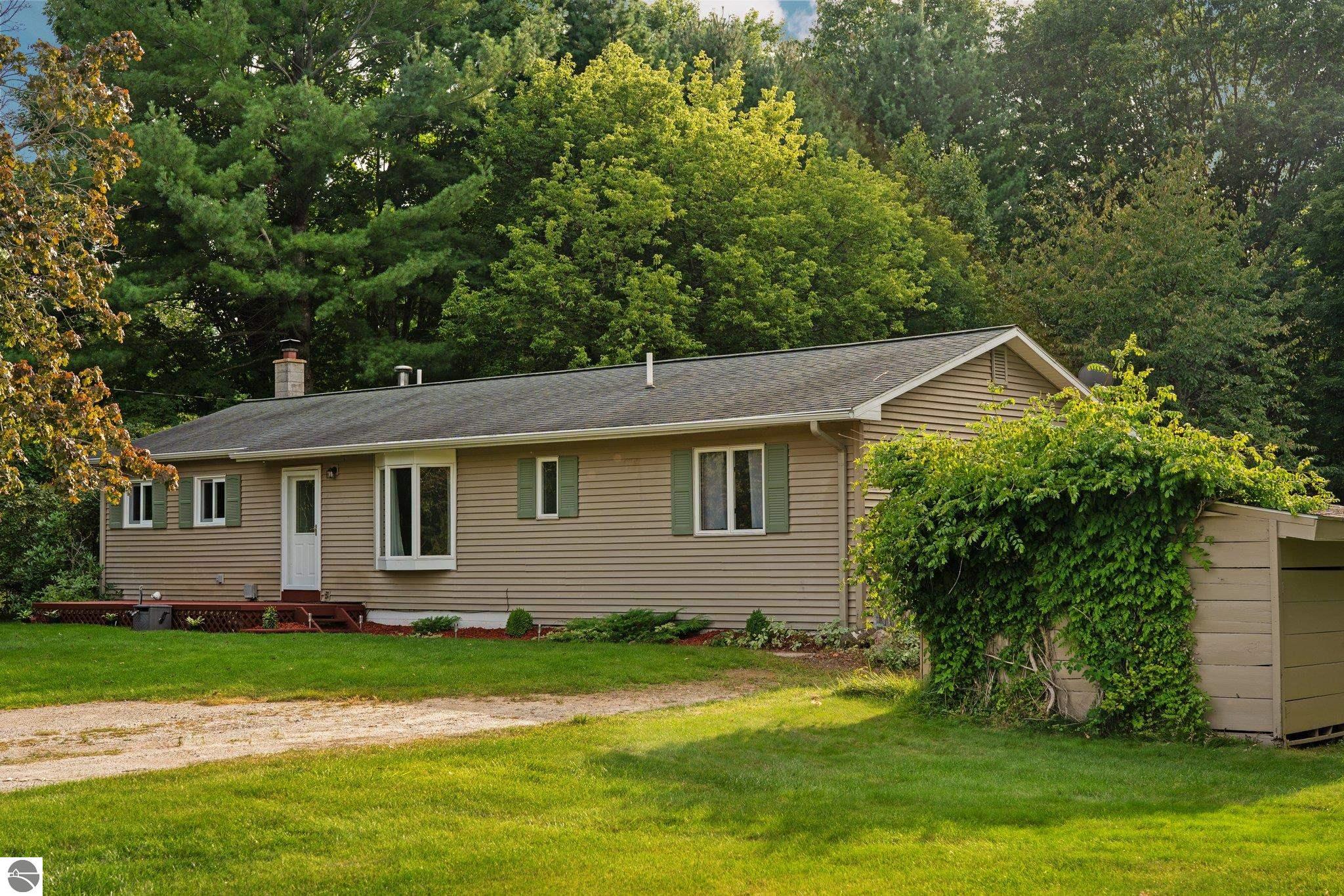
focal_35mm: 50
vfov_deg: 27.0
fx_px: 1866
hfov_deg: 39.6
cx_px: 672
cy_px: 448
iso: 320
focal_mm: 50
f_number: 4.5
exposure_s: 1/200
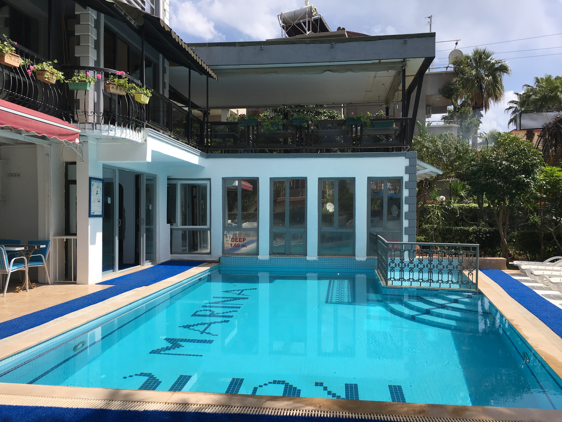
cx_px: 281
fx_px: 471
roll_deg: +0.1
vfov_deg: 48.2
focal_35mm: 29
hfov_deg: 61.7
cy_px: 211
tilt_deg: -0.7
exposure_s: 1/1672
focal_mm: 4.15
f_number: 2.2
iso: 25
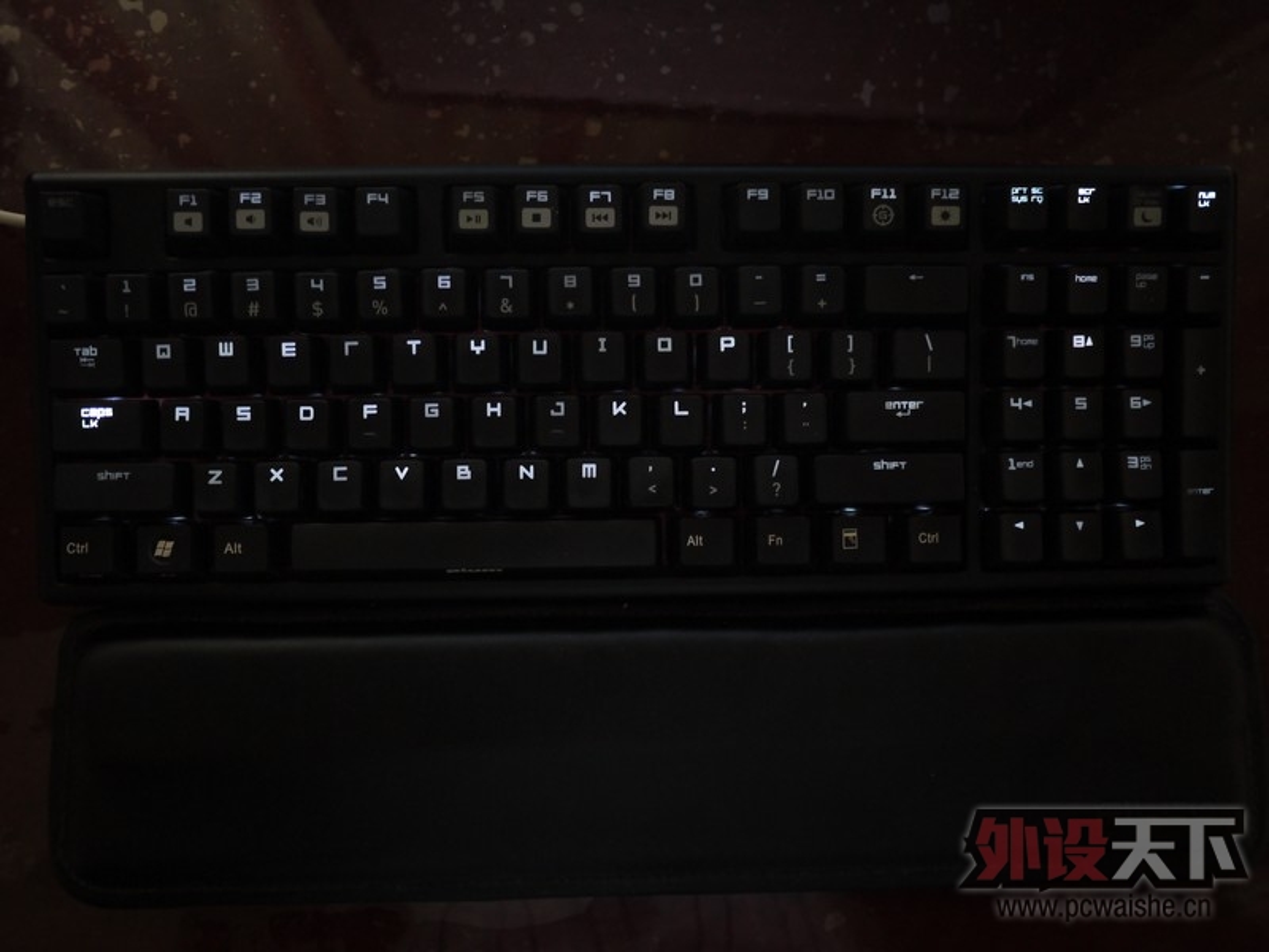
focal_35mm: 28
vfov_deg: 49.7
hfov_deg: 63.4
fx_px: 1026
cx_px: 634
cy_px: 476
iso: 400
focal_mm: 14
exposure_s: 1/8
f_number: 2.5
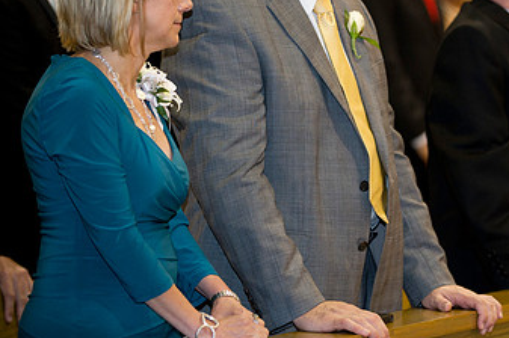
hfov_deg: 9.5
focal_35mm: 215
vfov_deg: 6.4
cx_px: 437
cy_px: 56
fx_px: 3037
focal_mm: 125
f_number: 2.8
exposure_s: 1/60
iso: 1250
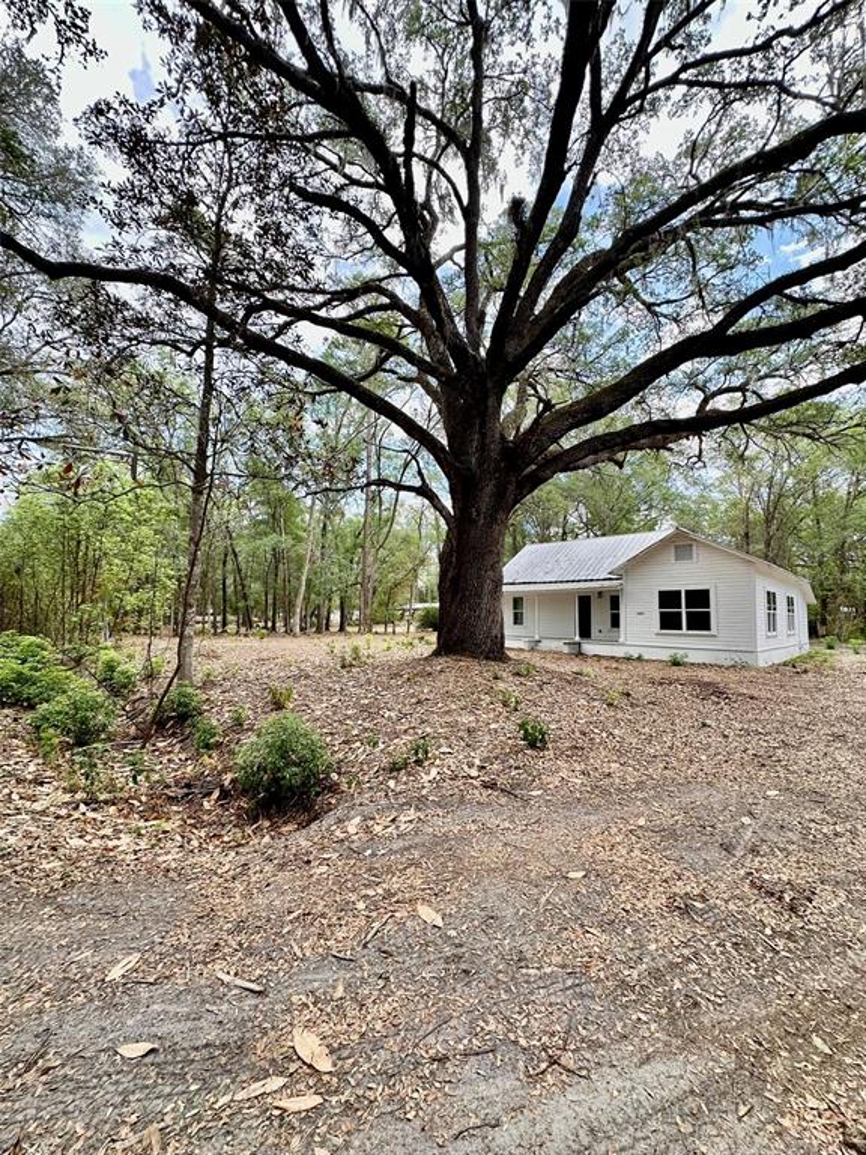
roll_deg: -1.7
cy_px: 578
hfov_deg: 85.7
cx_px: 433
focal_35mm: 14
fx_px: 467
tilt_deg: +5.4
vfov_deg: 102.1
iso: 40
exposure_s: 1/287
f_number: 2.2
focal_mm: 2.22
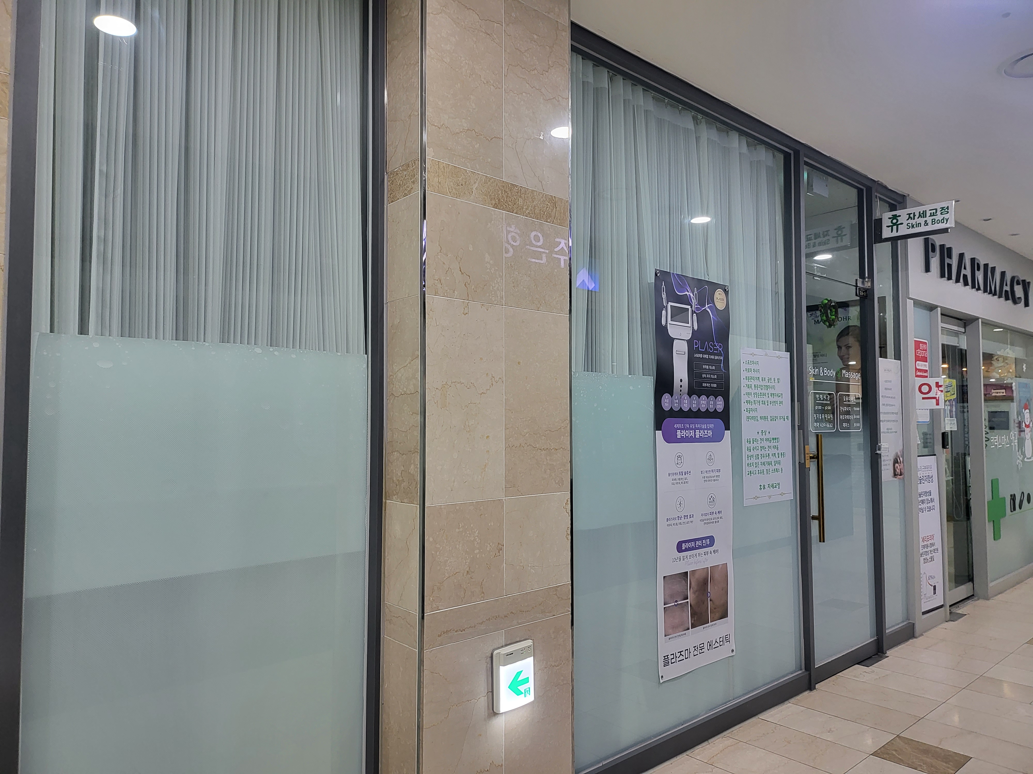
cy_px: 387
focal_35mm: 24
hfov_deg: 71.6
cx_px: 516
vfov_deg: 56.8
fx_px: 716
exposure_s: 1/40
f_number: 1.8
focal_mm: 5
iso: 200
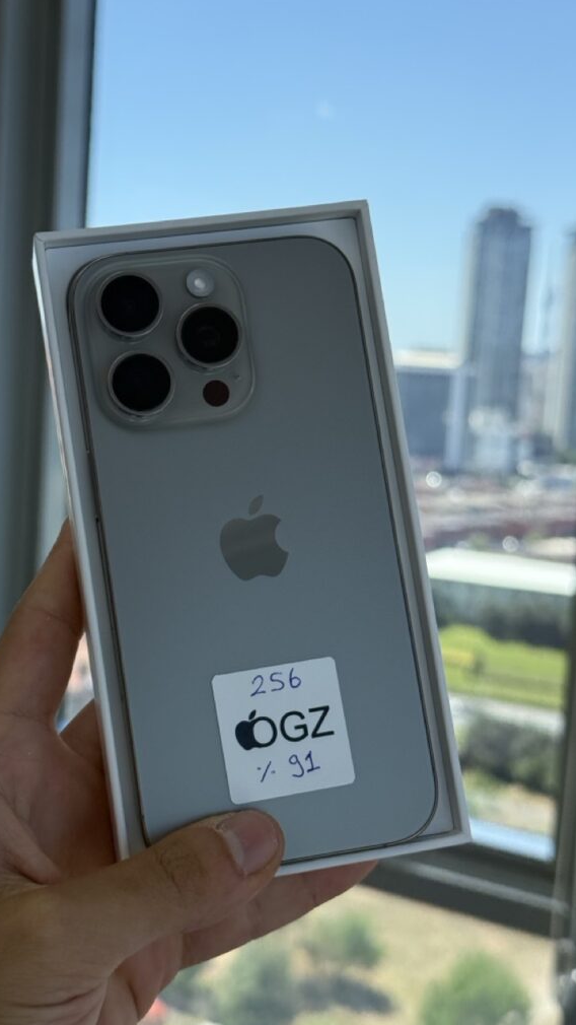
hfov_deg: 22.6
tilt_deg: -5.4
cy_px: 514
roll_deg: -4.0
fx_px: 1439
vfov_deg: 39.2
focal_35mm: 53
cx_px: 247
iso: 80
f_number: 1.78
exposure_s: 1/1543
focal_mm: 6.76
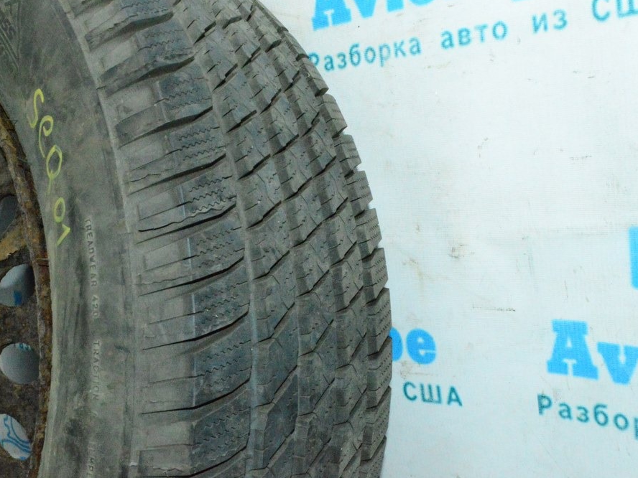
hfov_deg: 45.1
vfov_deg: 34.7
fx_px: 766
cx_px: 274
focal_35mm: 42
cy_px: 242
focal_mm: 25
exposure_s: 1/100
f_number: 25
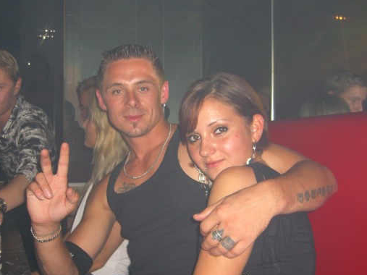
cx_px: 161
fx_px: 477
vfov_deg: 32.1
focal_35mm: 45
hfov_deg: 42.0
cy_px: 156
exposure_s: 1/60
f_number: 2.8
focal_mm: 7.9
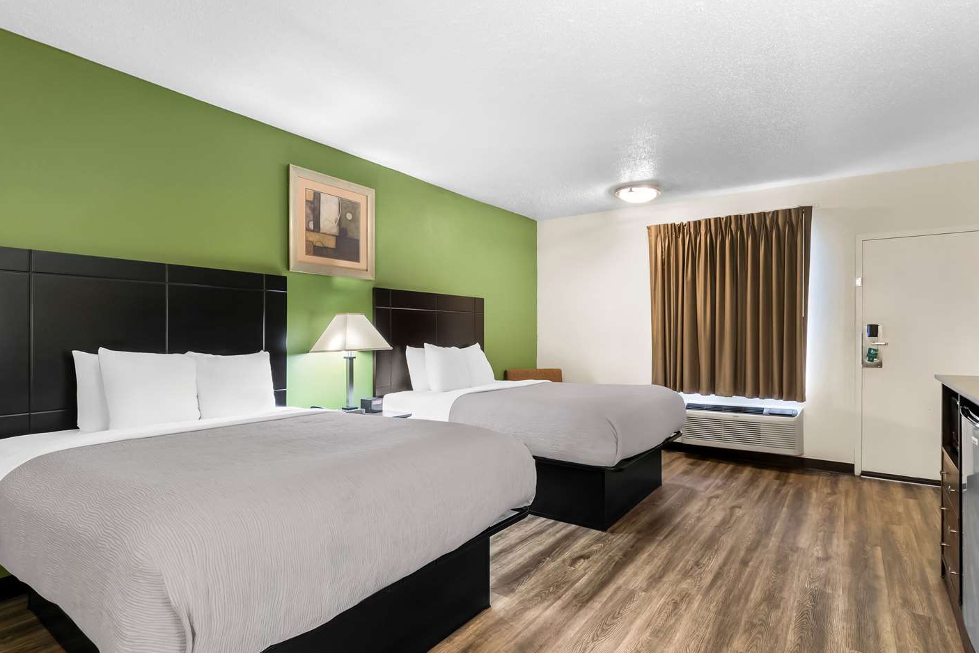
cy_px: 329
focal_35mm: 16
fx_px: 435
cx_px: 515
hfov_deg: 96.6
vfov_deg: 73.8
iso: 320
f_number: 8
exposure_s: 1.3
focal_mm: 10
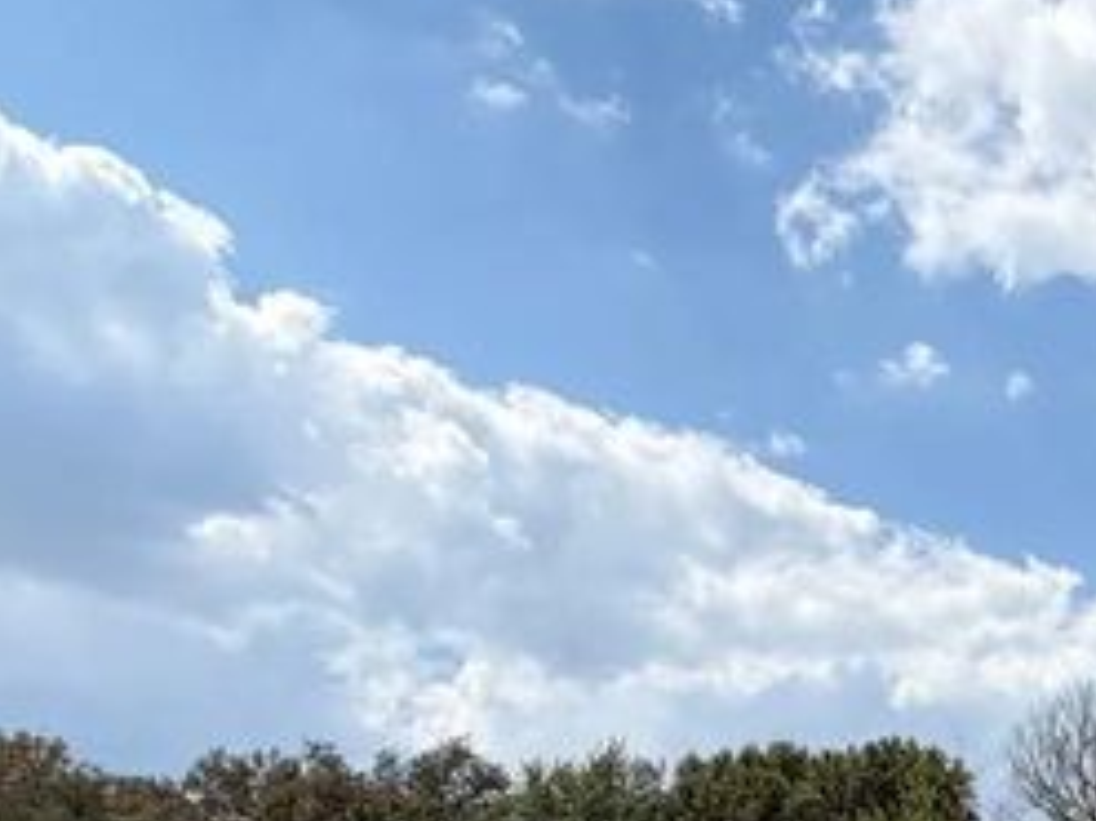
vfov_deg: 21.0
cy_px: 1265
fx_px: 1835
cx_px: 1553
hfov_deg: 26.3
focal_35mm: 58
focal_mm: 2.22
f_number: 2.2
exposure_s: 1/1125
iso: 20
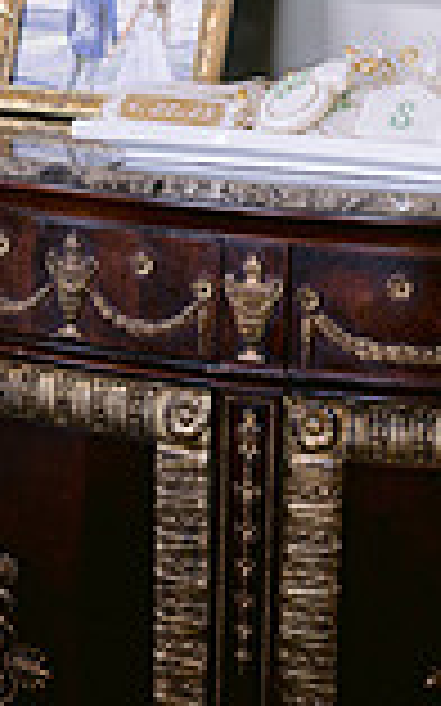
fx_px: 2810
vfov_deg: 14.3
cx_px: 297
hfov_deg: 9.0
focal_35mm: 146
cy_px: 144
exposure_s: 1/125
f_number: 2.8
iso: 400
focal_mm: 50
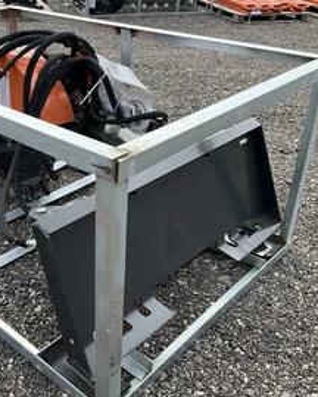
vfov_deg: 43.8
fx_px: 494
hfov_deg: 35.0
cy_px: 197
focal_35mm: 42
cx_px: 85
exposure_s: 1/568
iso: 25
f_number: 1.8
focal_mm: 3
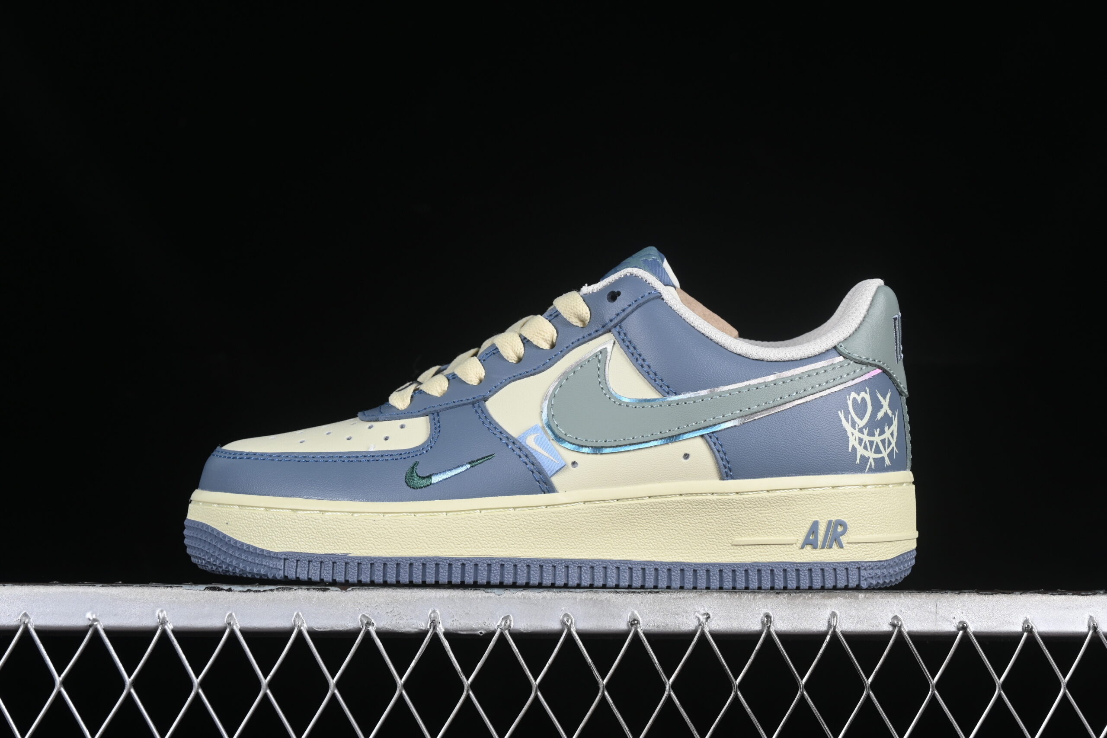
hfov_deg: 27.0
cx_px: 554
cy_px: 369
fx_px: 2306
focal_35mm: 75
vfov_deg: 18.2
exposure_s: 1/80
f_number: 8
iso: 160
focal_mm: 50
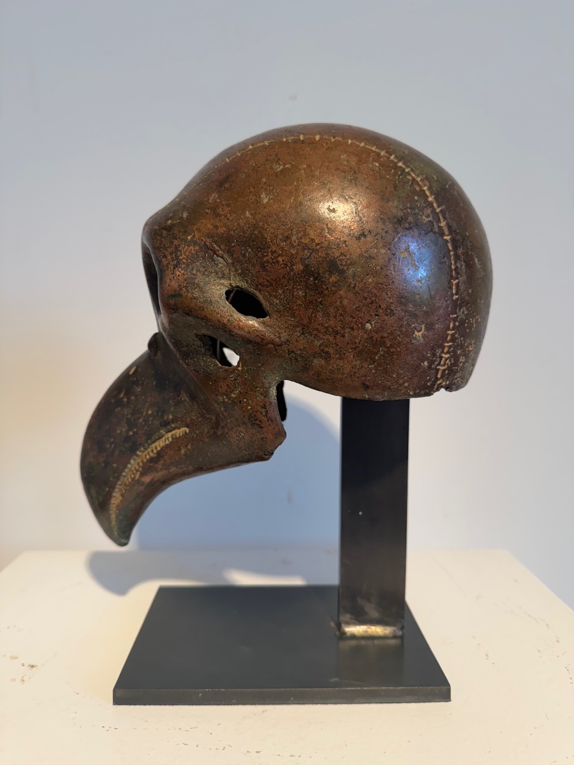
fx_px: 531
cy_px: 382
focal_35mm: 24
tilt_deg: -4.0
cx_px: 287
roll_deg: +1.1
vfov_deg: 71.6
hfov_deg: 56.8
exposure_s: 1/100
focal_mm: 6.76
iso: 160
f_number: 1.78
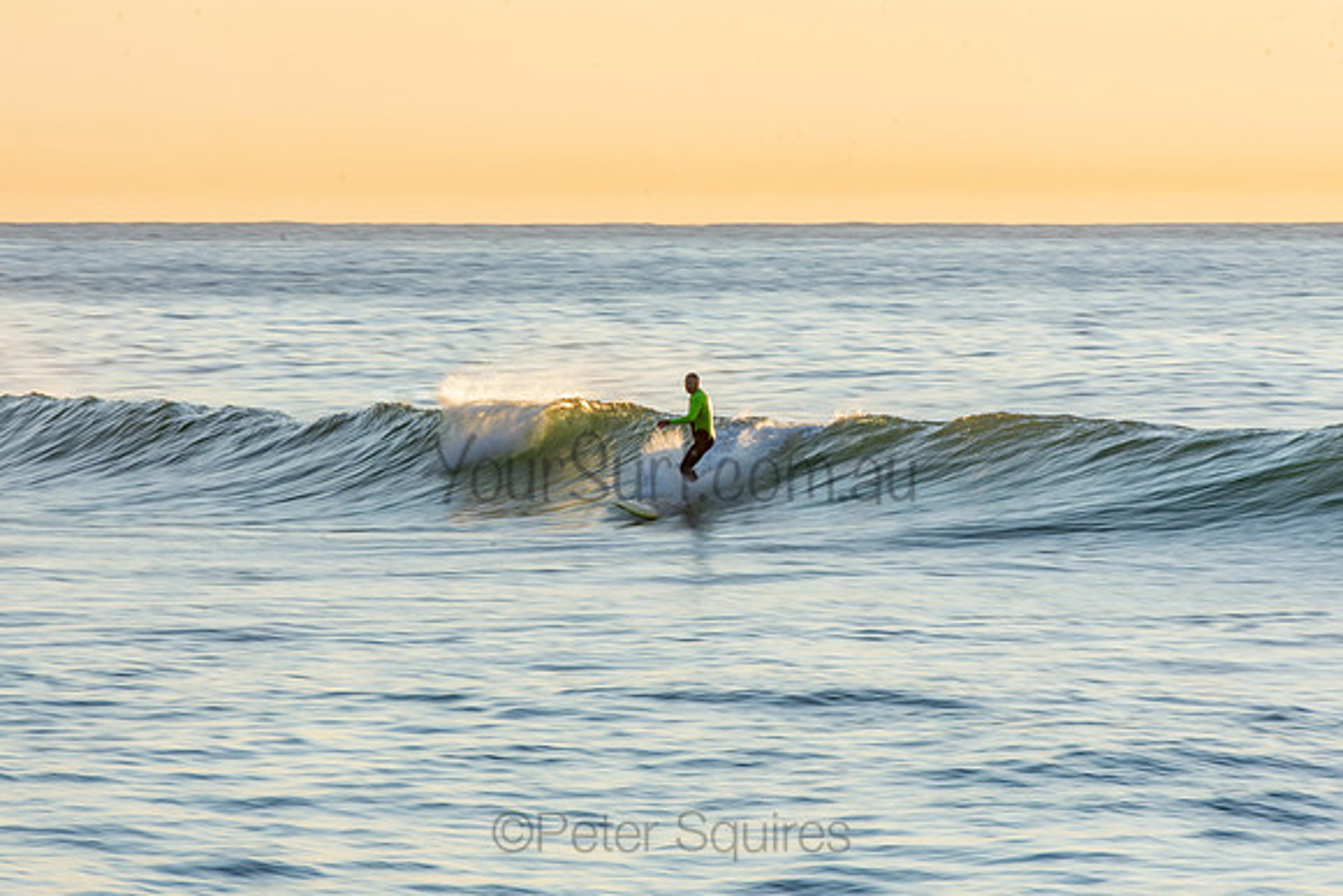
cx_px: 672
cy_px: 448
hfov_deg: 6.7
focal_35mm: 306
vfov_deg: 4.5
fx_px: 11400
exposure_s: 1/25
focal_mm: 200
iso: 100
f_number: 22
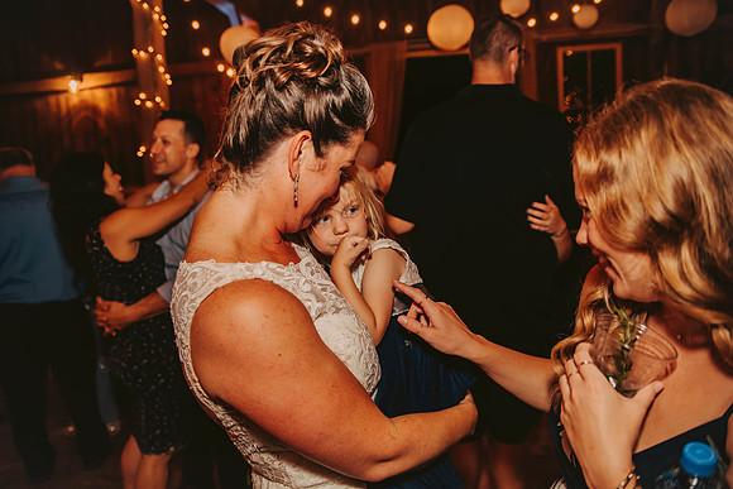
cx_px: 366
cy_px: 244
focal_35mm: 28
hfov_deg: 65.5
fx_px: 570
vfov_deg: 46.4
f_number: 2.8
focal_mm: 28
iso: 1250
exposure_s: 1/125
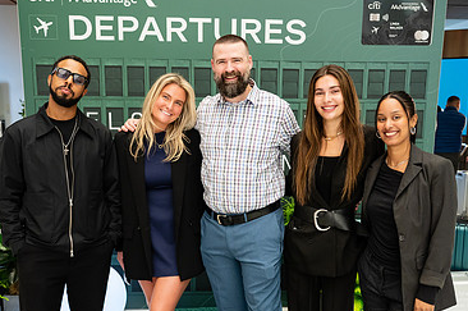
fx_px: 584
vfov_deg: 29.5
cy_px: 218
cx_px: 237
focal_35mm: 45
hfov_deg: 43.7
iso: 1250
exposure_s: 1/160
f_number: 3.2
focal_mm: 28
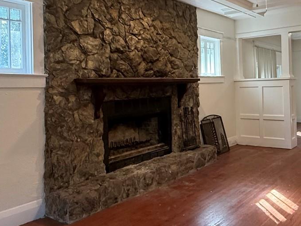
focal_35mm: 33
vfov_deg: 42.5
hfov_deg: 51.6
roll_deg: +2.9
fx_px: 287
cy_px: 82
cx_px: 245
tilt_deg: +1.6
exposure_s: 1/120
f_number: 2.2
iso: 500
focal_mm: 2.22
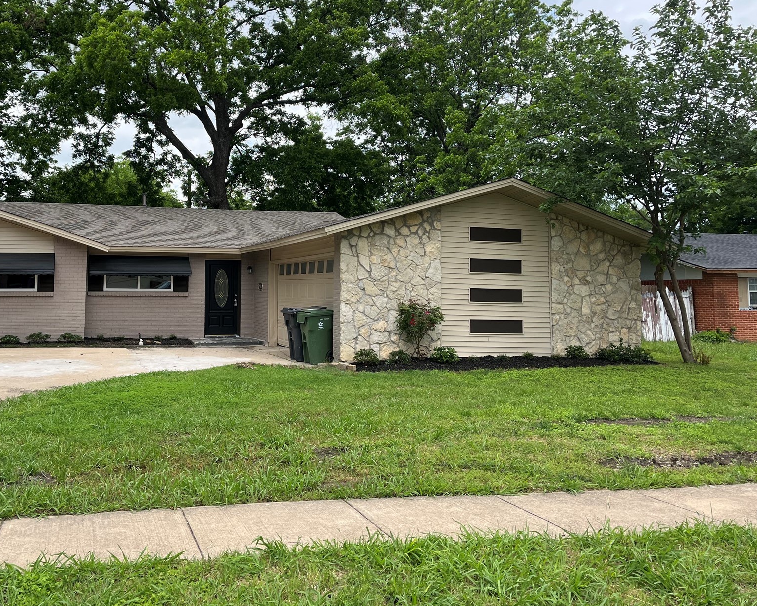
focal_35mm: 34
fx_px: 762
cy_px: 228
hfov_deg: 52.0
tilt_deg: +2.8
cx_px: 265
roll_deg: -1.0
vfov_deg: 43.0
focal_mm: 5.1
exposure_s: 1/1389
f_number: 1.6
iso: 50
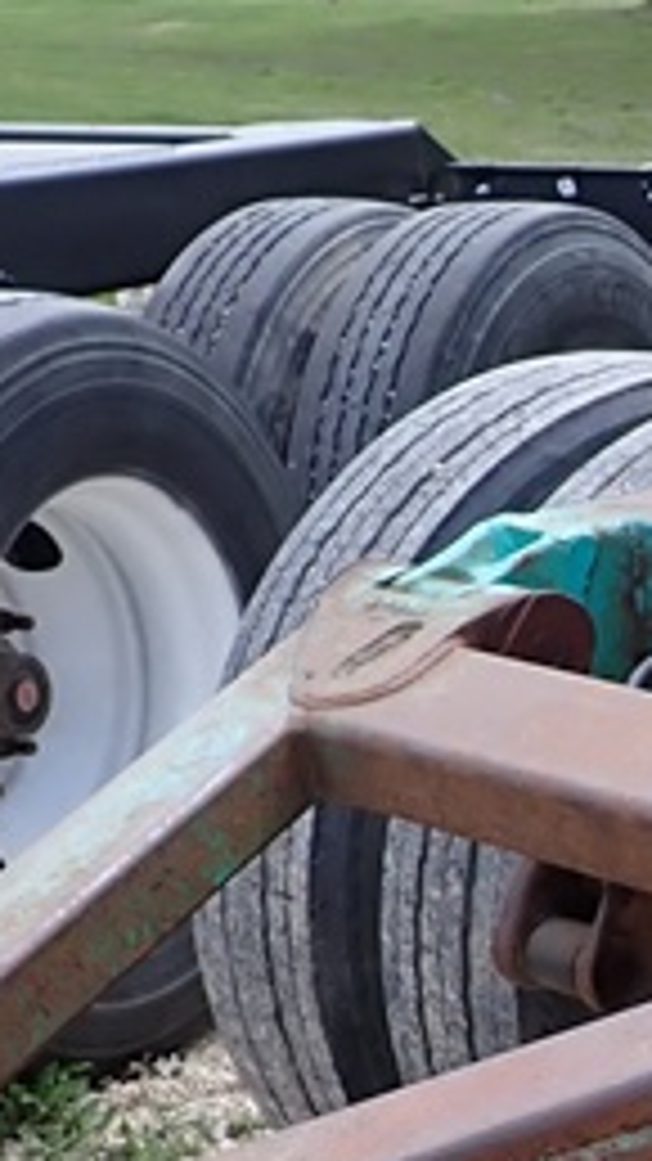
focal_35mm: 108
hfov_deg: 10.3
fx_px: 3322
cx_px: 1313
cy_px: 972
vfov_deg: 19.6
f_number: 2.8
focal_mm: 4.5
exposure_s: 1/400
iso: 100
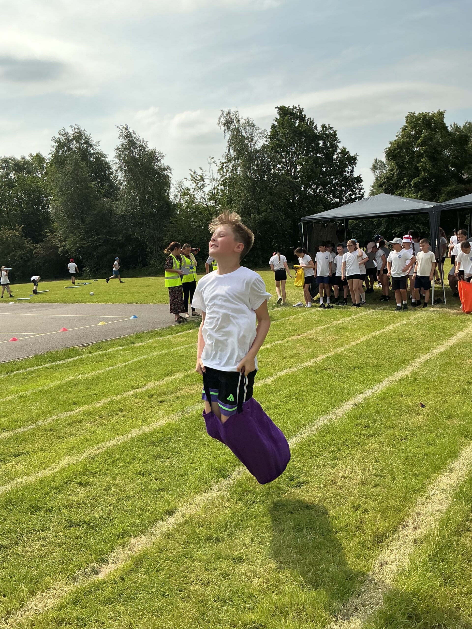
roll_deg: +4.3
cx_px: 236
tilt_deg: -9.7
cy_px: 314
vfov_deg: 61.7
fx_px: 527
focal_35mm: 29
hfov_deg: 48.2
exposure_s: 1/2538
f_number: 1.8
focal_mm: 3
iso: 25
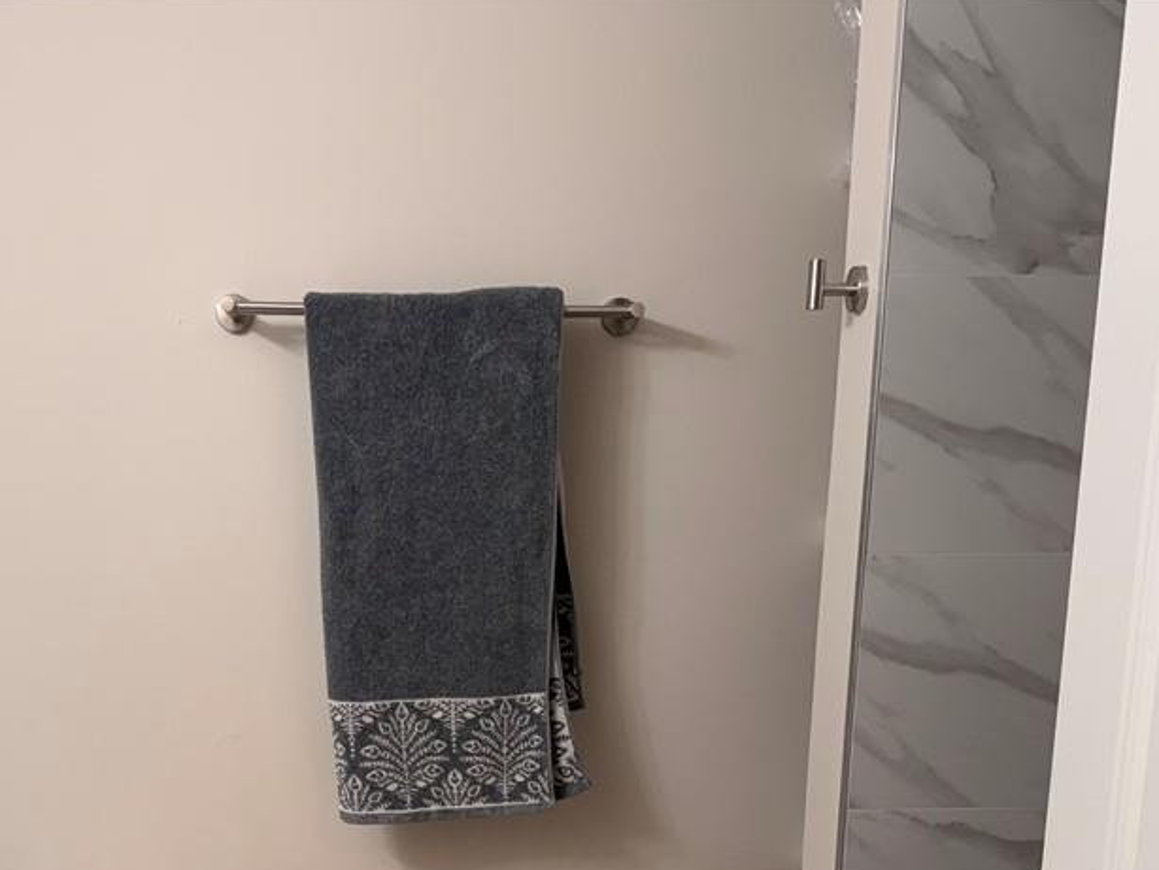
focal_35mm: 40
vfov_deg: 34.7
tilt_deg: -10.6
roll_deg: +1.4
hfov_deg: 46.3
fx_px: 1340
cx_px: 423
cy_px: 717
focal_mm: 6.76
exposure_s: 1/120
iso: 125
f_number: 1.78
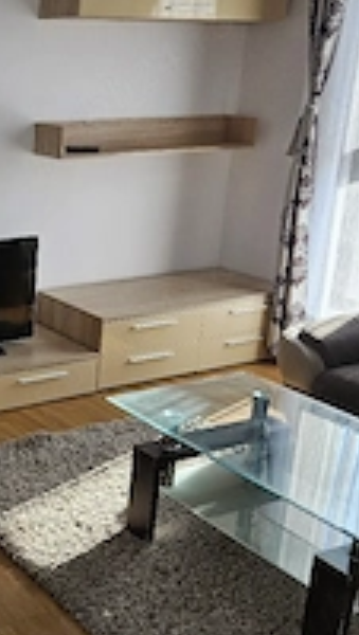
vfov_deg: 41.2
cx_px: -51
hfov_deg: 22.5
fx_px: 843
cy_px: 371
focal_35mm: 50
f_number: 1.8
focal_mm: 5.4
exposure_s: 1/100
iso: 25
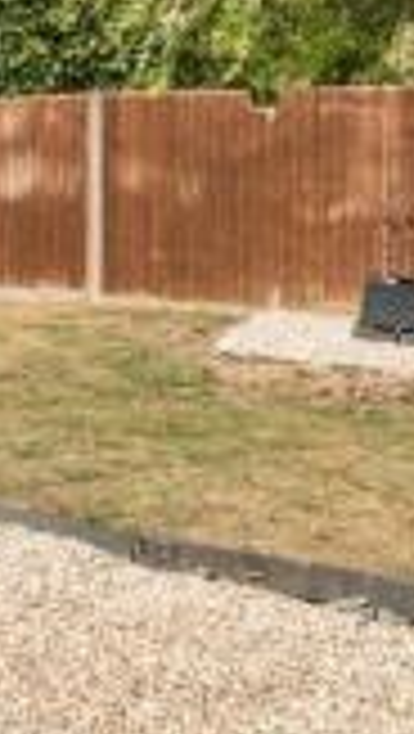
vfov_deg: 35.1
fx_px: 1071
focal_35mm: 55
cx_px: -562
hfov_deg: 14.7
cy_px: 43
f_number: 8
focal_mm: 12
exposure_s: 1/500
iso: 400
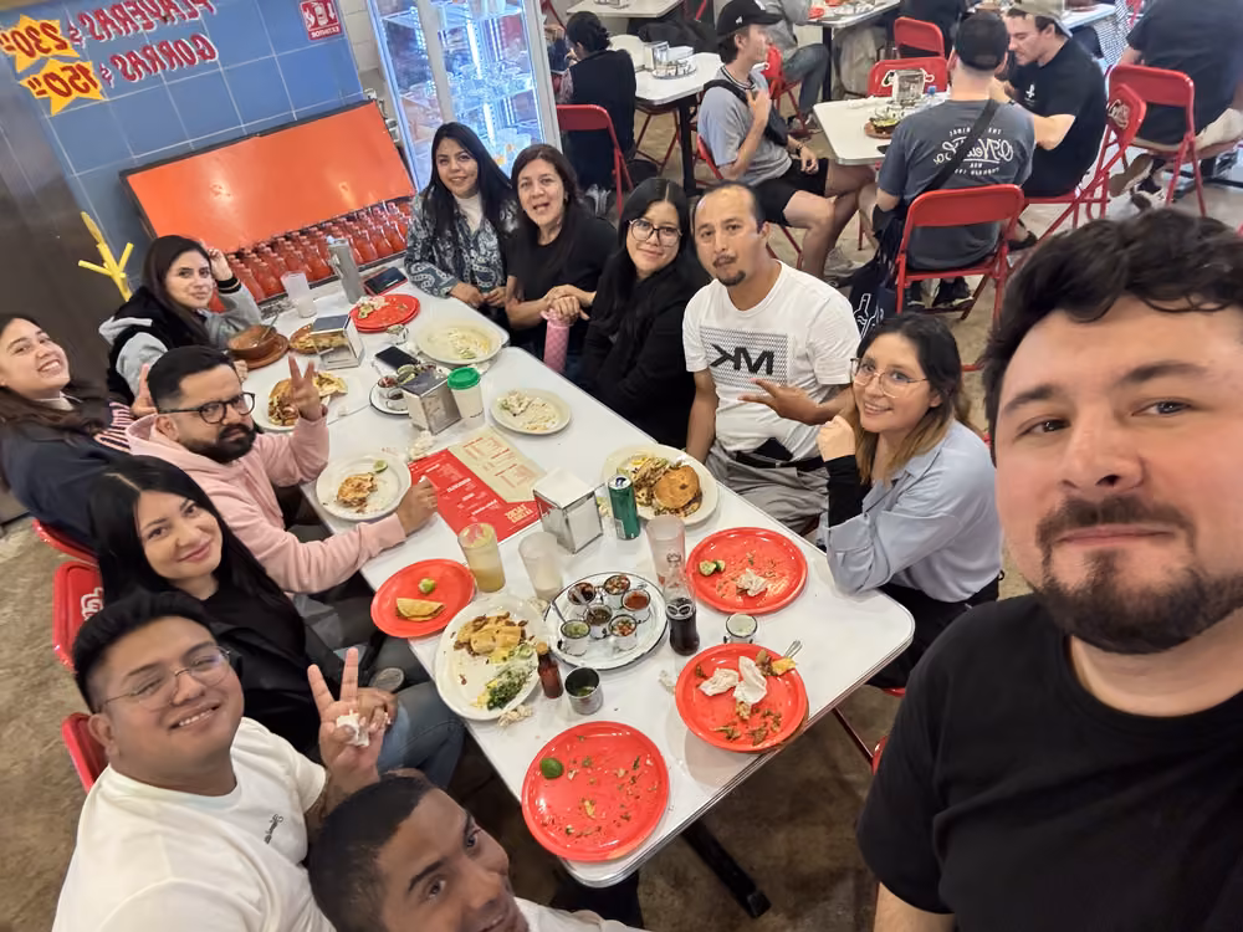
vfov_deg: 58.9
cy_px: 466
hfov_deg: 73.9
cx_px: 622
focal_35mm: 23
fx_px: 826
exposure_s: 1/40
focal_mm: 2.69
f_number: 1.9
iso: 320
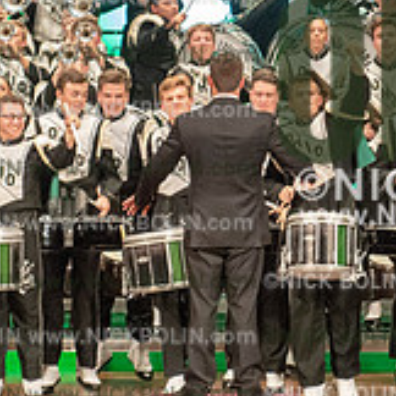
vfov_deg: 4.1
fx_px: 5501
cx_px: 450
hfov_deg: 4.1
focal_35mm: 425
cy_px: 110
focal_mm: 140
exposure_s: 1/320
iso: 8000
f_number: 5.6
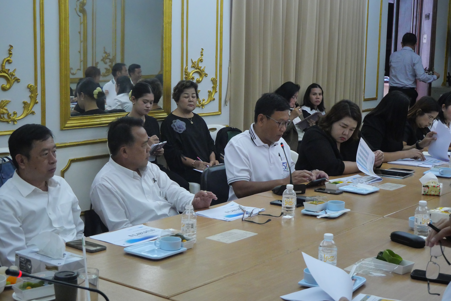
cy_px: 150
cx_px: 226
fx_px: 639
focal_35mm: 51
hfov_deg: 38.9
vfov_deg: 26.5
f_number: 4.5
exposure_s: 1/125
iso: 3200
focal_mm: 25
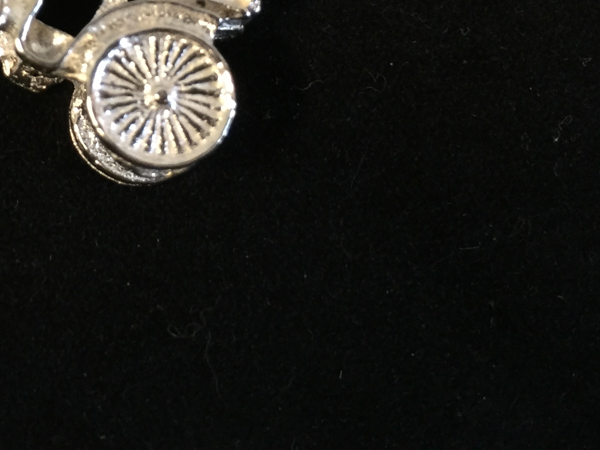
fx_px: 1196
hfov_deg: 27.5
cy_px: -65
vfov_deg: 20.2
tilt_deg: -83.0
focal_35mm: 69
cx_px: 102
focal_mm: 4.15
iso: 160
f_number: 2.2
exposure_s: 1/33
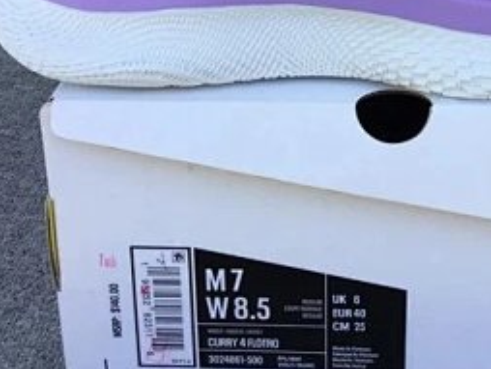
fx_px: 1107
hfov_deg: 24.6
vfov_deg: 18.3
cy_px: -31
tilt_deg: -18.9
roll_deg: -0.2
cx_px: 389
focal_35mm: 78
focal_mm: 3.3
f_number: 2.4
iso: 25
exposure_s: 1/291
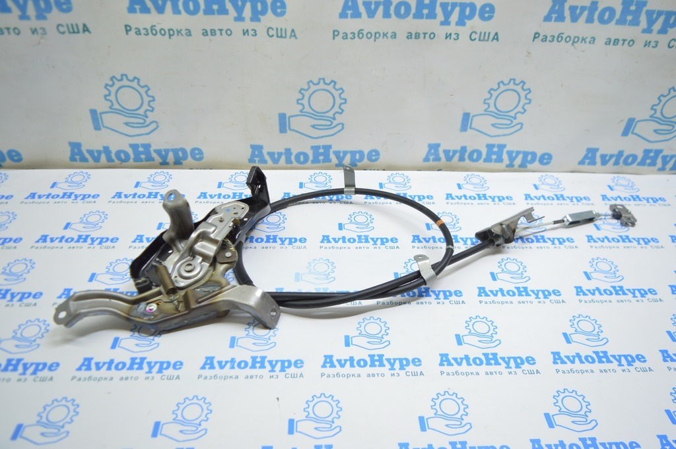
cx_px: 338
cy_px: 224
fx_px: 507
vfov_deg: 47.9
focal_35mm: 27
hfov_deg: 67.4
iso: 400
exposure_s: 1/50
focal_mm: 18
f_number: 3.5
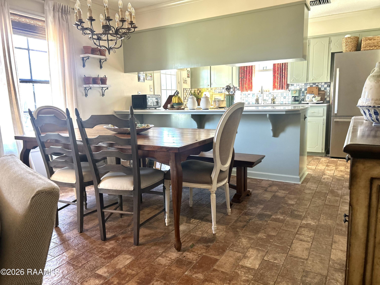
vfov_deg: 53.1
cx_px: 190
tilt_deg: -5.3
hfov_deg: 67.3
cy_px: 142
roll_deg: +1.3
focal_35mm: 26
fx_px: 285
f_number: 1.5
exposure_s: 1/60
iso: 160
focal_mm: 5.7
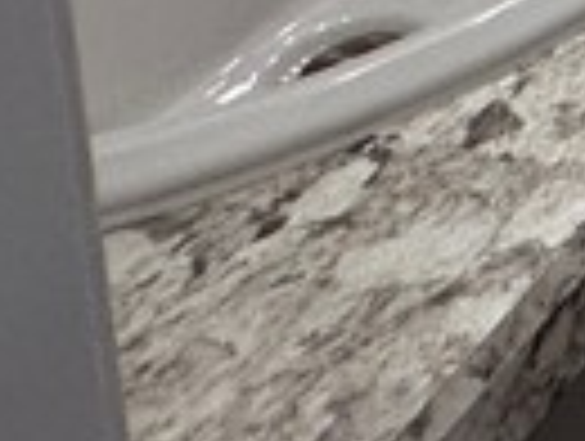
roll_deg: +0.0
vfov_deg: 9.4
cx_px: 1778
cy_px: -1022
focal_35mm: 110
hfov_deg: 11.0
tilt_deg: -6.2
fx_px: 1862
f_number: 2.2
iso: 100
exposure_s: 1/120
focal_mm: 2.22
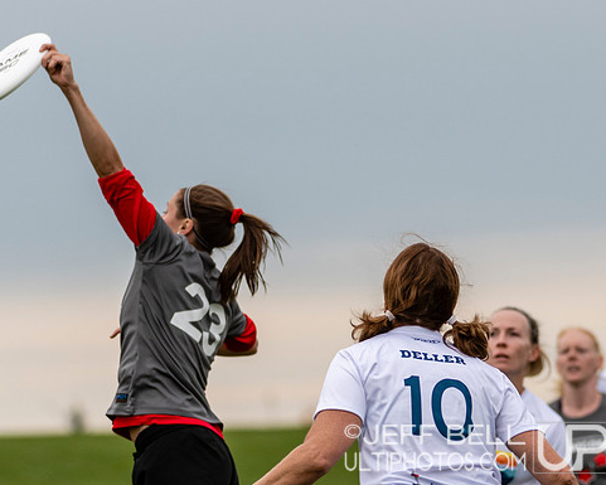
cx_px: 442
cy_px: 269
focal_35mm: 515
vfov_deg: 3.0
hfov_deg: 3.8
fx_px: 9239
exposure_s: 1/1250
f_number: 4
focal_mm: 200
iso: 400
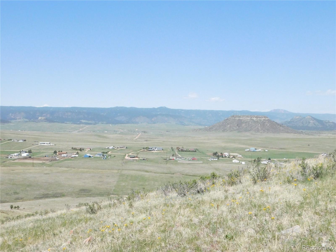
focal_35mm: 45
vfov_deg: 32.2
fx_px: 437
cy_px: 126
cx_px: 168
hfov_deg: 42.1
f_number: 7.4
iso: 800
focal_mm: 8
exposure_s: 1/1500
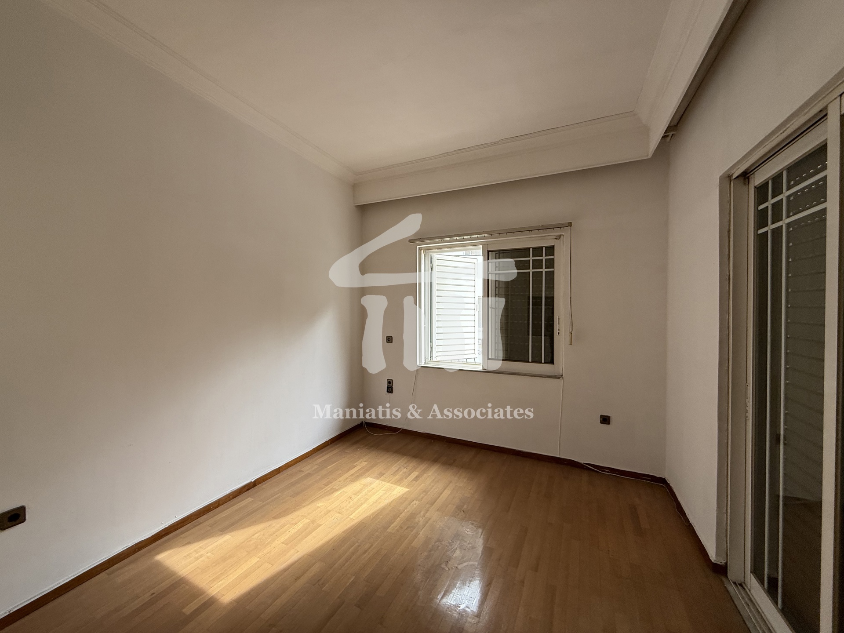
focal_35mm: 14
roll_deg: +0.1
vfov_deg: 85.7
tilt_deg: -1.9
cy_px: 316
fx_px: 341
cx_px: 422
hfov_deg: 102.1
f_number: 2.2
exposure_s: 1/99
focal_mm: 2.22
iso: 100
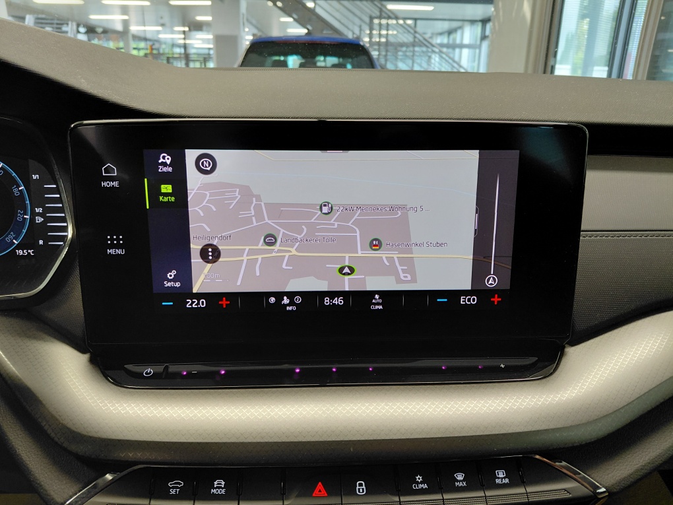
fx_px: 486
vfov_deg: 54.9
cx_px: 336
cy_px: 252
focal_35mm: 25
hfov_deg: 69.4
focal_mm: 4.69
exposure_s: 1/50.1
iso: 160
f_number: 1.8
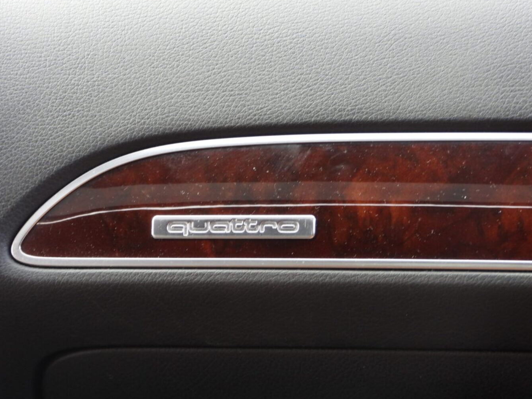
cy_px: 215
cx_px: 223
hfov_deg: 12.2
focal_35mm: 162
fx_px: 2490
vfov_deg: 9.2
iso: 200
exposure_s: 1/60
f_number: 4
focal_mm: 24.3
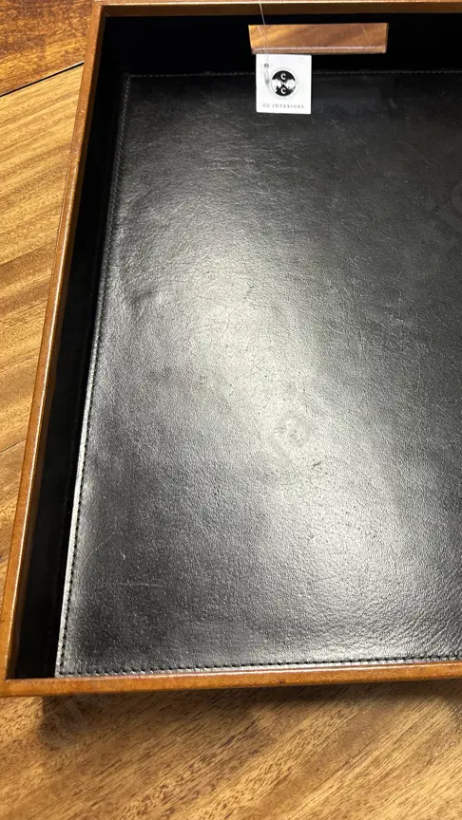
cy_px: 363
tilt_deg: -64.9
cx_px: 344
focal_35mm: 31
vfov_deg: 62.4
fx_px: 675
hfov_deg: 36.9
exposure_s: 1/50
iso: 160
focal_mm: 6.86
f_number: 1.78
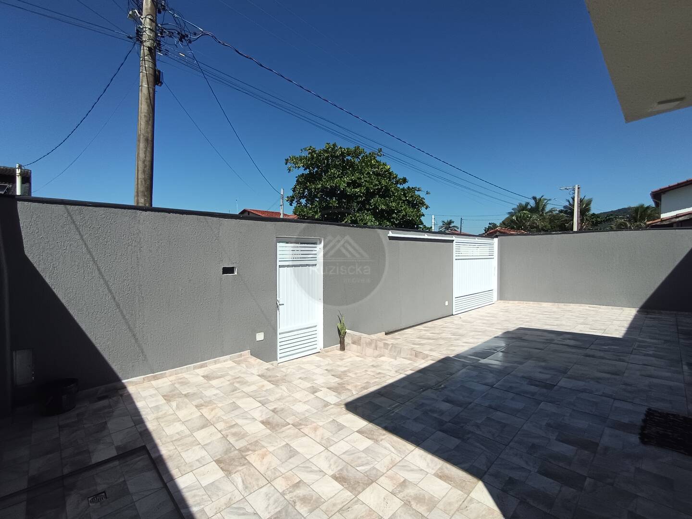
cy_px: 260
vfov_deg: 81.7
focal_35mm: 15
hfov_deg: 98.2
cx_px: 346
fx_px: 300
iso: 59
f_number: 2.2
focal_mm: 1.65
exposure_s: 1/2198
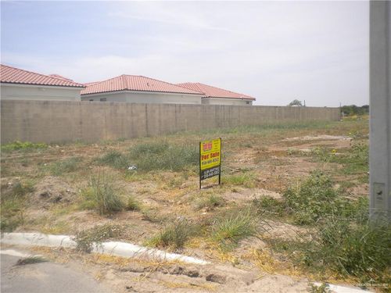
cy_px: 146
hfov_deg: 52.6
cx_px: 196
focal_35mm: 35
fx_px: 395
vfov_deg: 40.7
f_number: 4.6
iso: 80
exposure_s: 1/651
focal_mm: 6.3
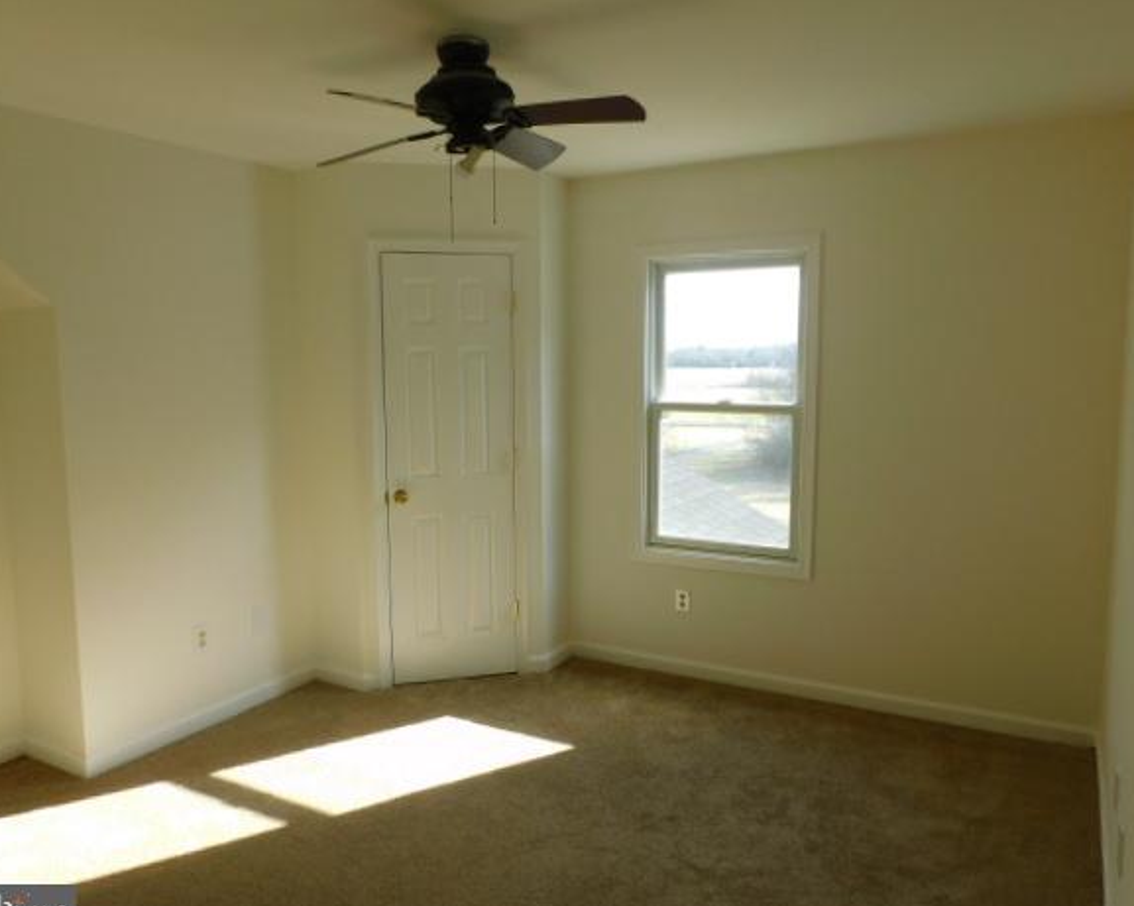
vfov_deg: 54.9
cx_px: 552
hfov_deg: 66.0
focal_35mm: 26
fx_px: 872
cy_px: 464
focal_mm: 4.3
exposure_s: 1/200
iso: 125
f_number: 3.3
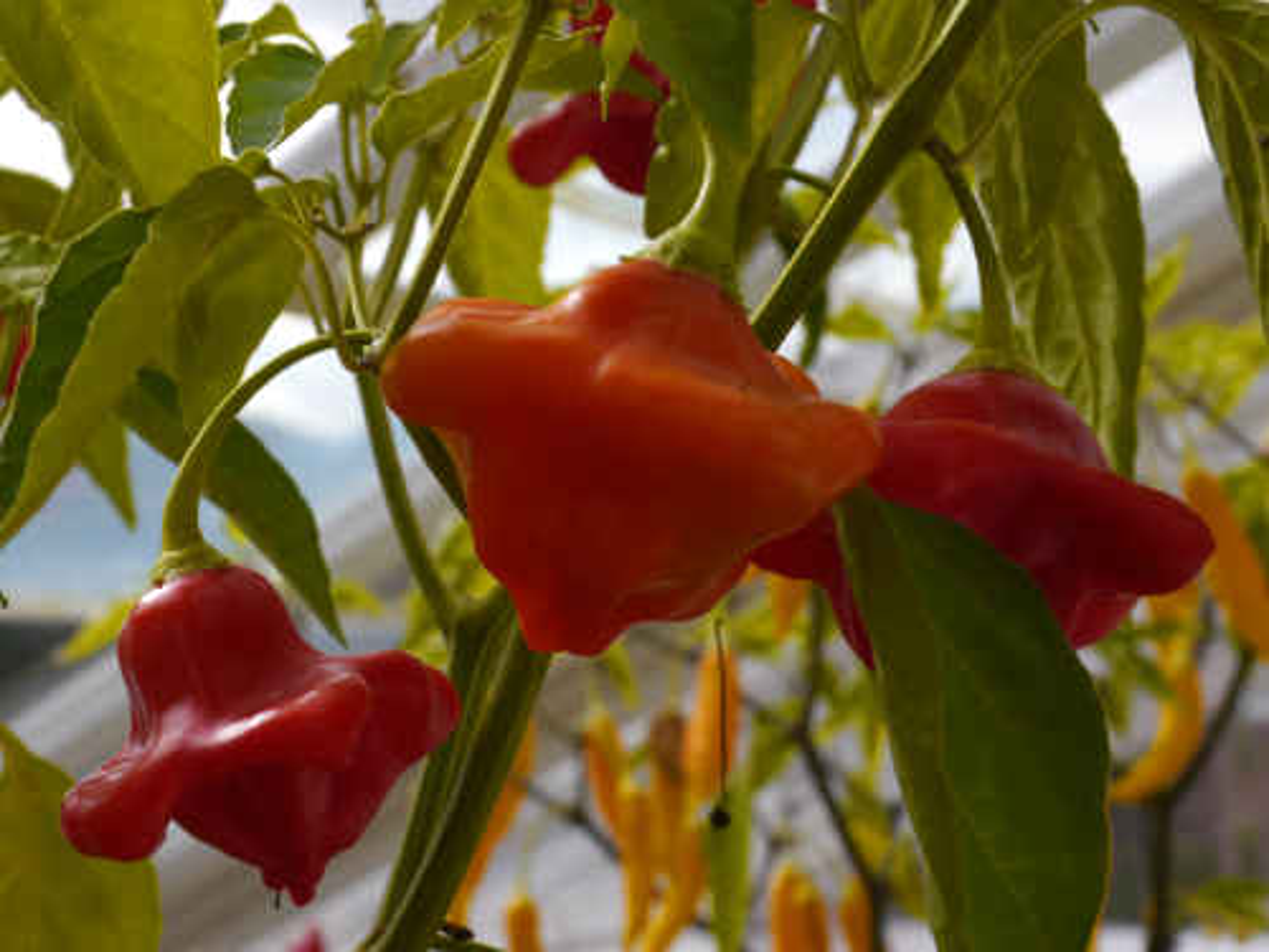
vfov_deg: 36.0
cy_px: 476
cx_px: 634
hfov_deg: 46.8
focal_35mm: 40
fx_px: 1466
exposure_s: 1/400
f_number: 6.3
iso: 160
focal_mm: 20
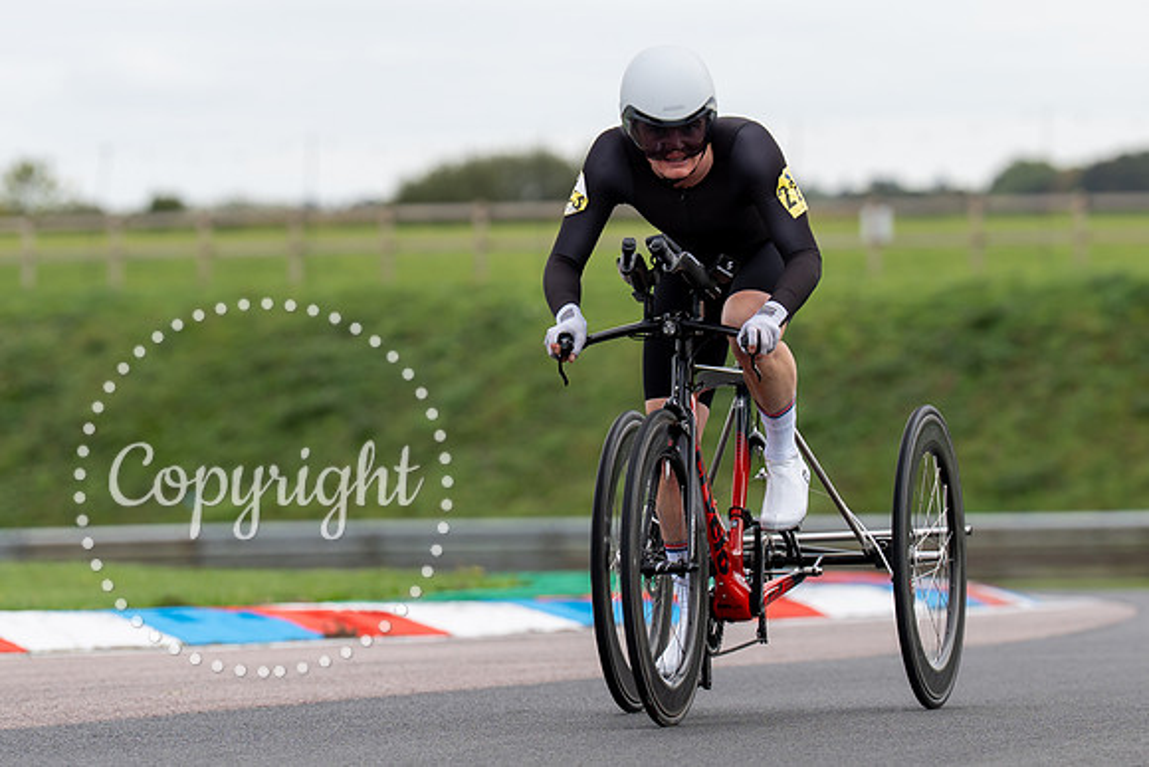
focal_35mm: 281
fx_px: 8964
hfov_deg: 7.3
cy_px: 394
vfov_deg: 4.9
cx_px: 679
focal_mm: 162
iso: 125
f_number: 3.5
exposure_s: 1/1000
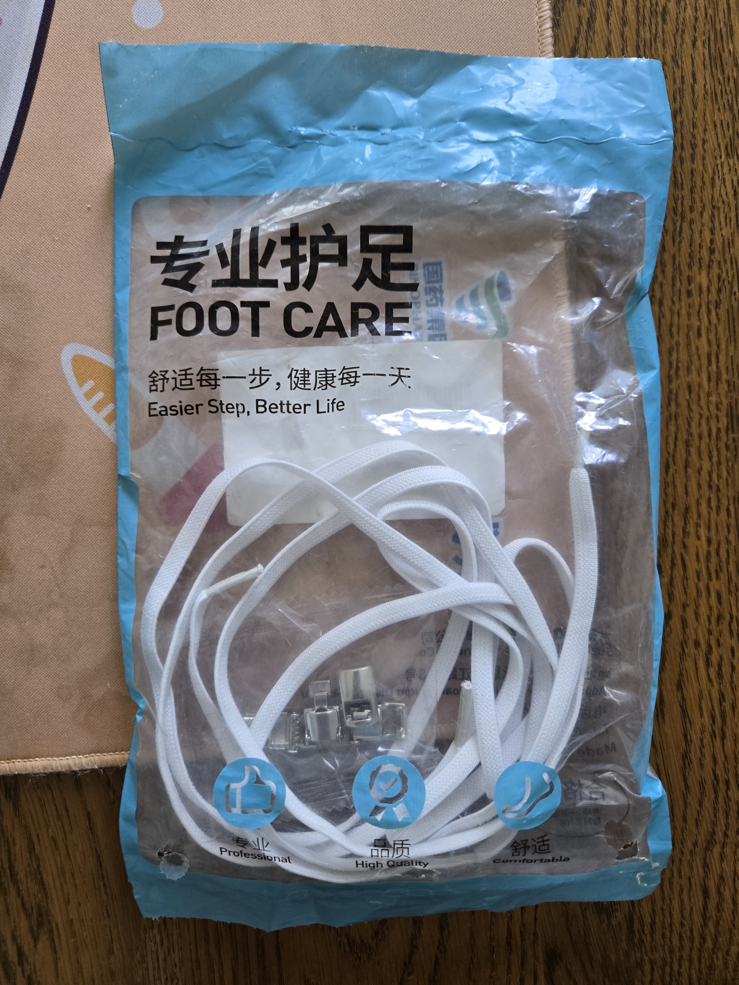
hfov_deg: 58.9
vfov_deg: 73.9
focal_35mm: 23
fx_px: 655
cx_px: 370
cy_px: 492
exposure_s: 1/101
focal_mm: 5.4
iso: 160
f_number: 1.8
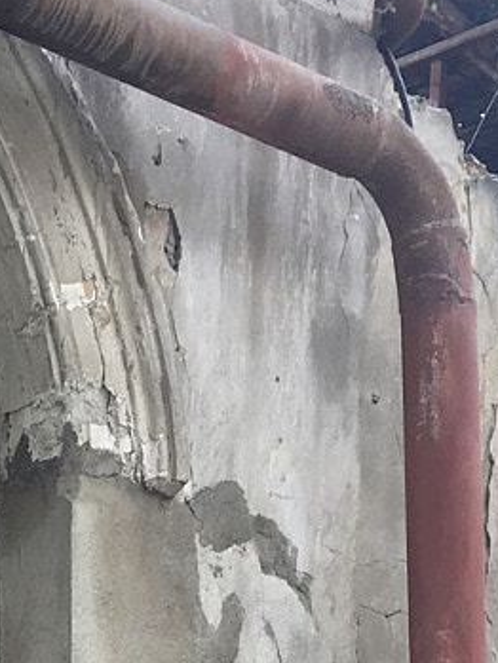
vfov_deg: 13.4
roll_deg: -0.8
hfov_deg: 10.7
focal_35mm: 133
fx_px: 2550
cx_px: -298
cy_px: 1185
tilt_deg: +3.9
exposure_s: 1/114
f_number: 2.2
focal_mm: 4.15
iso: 25
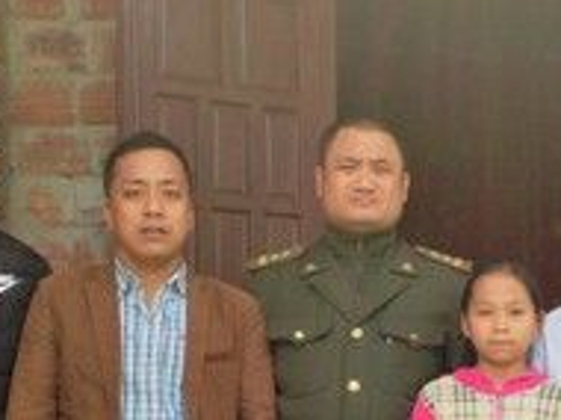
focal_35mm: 87
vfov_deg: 16.4
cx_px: 437
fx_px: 1408
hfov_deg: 22.3
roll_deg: -0.6
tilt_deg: +1.4
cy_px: 457
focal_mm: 4.12
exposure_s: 1/209
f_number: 2.4
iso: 50
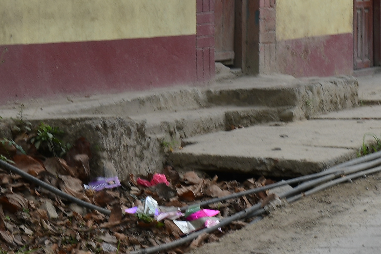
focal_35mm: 257
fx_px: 2720
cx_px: 407
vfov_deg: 5.3
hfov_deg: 8.0
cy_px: -210
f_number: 11
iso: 72
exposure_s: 1/30
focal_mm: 48
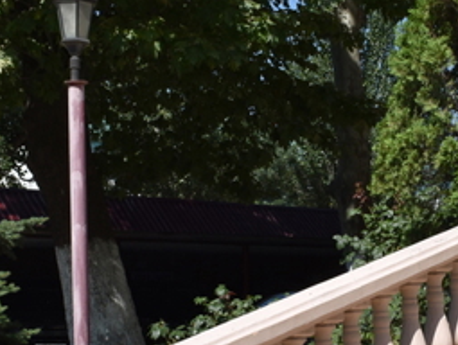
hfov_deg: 19.9
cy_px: 356
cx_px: 359
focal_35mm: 97
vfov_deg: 14.9
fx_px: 1291
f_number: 14
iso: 100
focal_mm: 23
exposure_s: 1/200
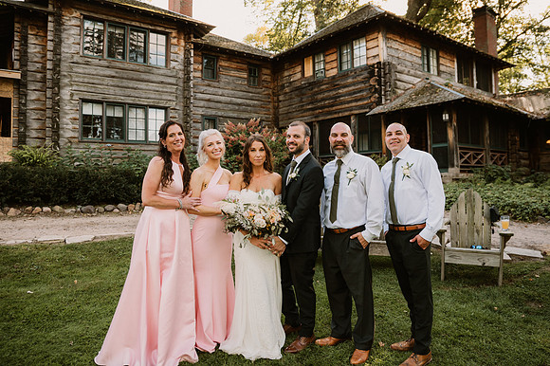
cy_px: 172
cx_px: 275
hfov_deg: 70.0
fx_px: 393
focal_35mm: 26
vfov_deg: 50.0
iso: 250
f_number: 2.8
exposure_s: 1/320
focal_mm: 24
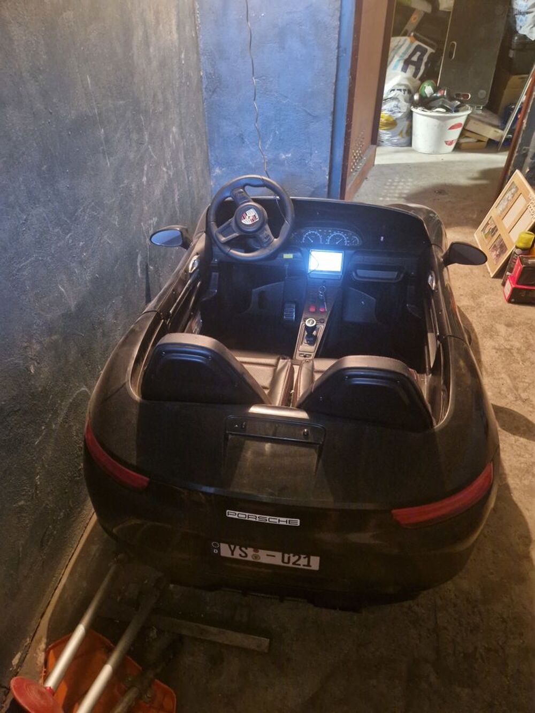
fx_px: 474
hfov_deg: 58.9
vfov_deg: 73.9
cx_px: 268
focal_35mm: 23
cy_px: 356
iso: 1250
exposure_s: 1/25
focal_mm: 5.4
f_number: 1.8
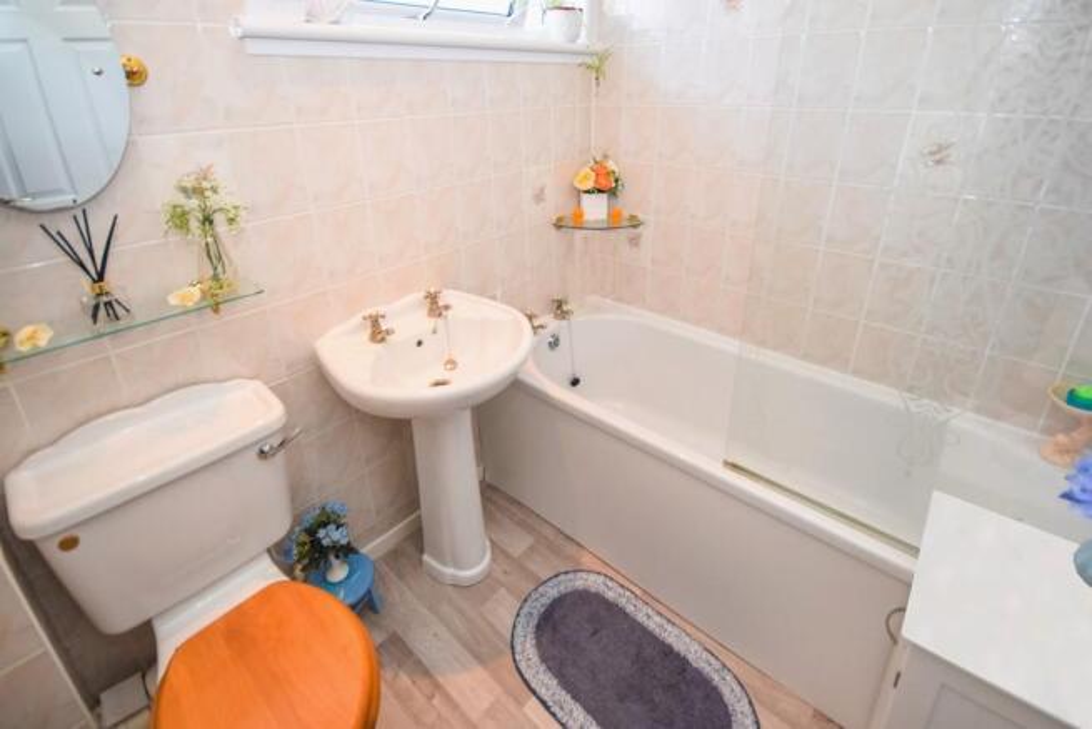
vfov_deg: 77.4
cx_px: 546
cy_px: 364
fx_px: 455
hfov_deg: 100.4
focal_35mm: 15
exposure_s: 1/100
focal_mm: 10
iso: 800
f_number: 5
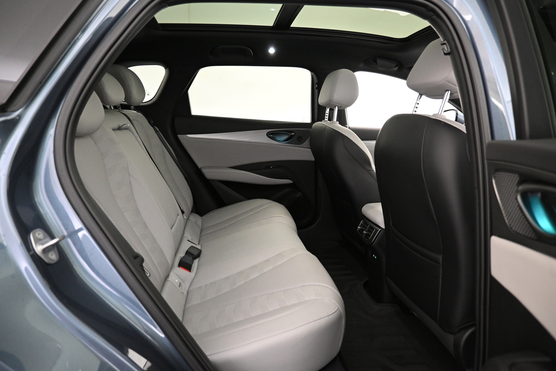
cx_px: 278
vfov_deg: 53.1
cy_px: 186
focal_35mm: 24
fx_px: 371
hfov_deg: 73.7
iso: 1600
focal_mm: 16
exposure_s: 1/20
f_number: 3.5
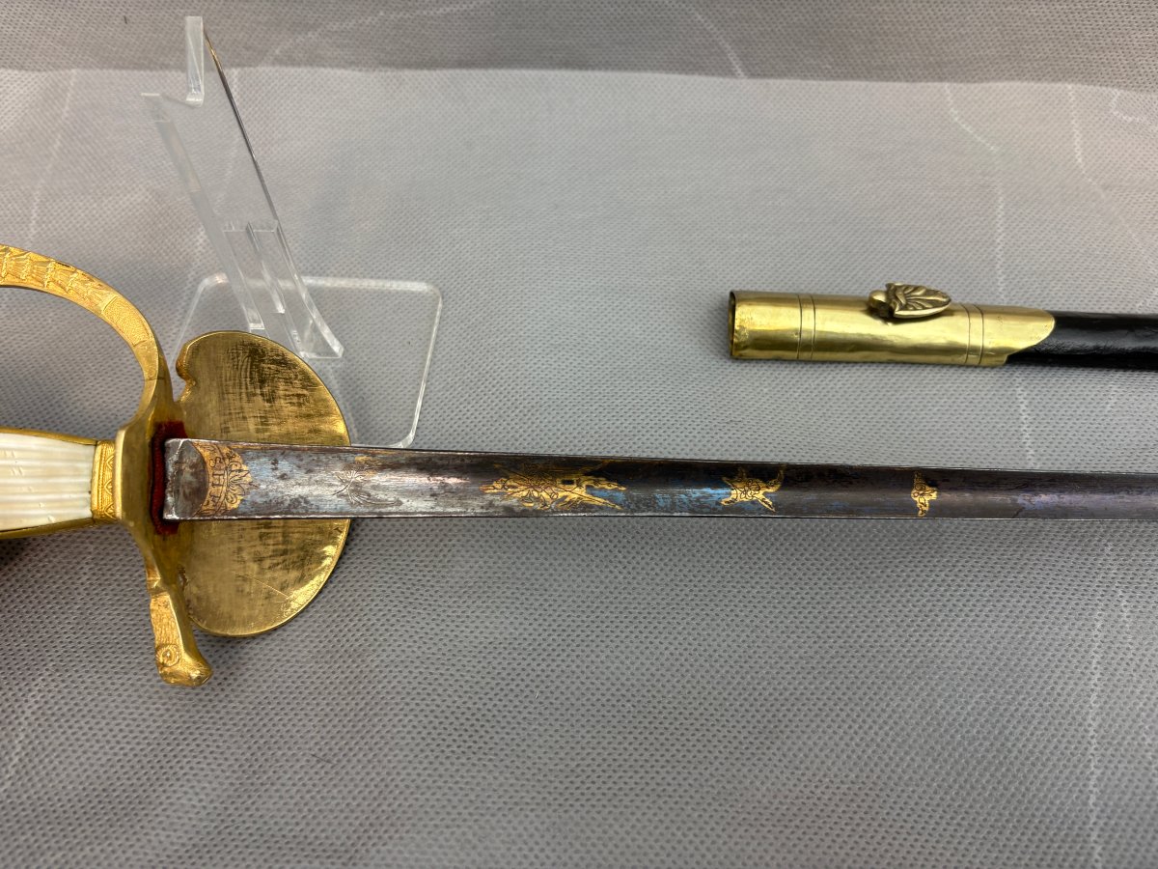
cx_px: 579
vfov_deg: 53.1
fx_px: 870
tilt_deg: -53.3
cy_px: 434
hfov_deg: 67.3
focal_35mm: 26
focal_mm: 5.96
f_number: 1.6
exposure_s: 1/50
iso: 80
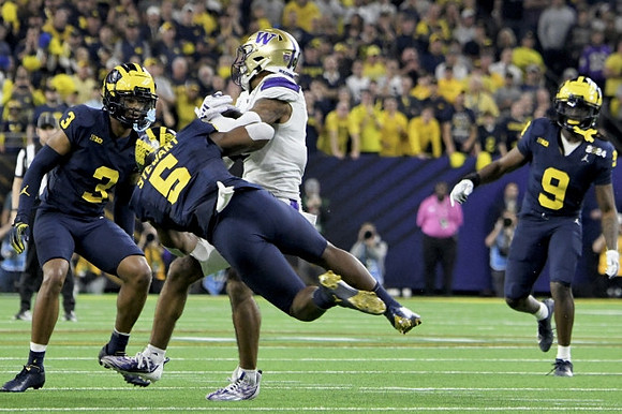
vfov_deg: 3.5
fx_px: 6734
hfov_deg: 5.3
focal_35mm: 390
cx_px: 311
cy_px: 207
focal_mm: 260
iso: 8000
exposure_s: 1/1000
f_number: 5.6
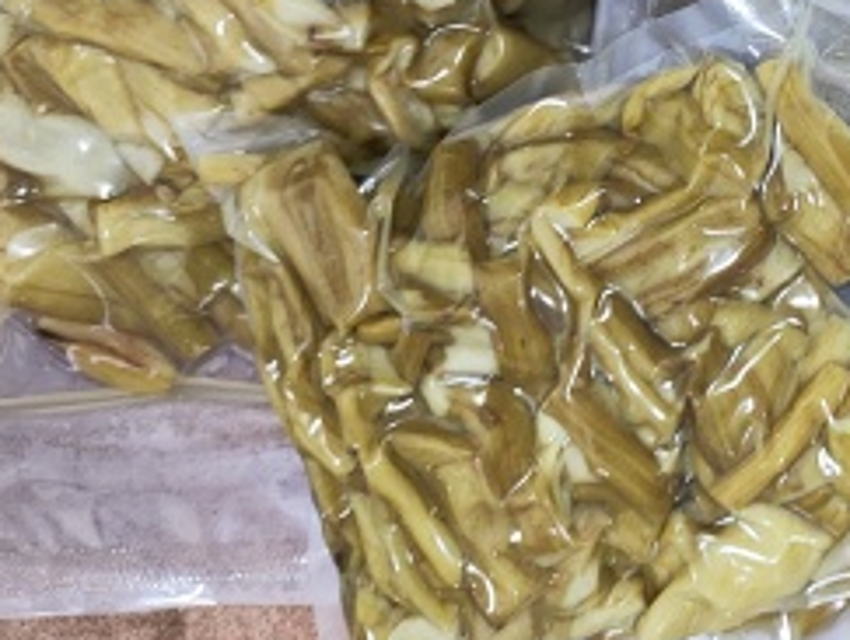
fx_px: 1943
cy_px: -285
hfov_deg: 21.4
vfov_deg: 17.1
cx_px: 1207
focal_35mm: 79
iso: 112
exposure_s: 1/50
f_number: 1.8
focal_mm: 4.68
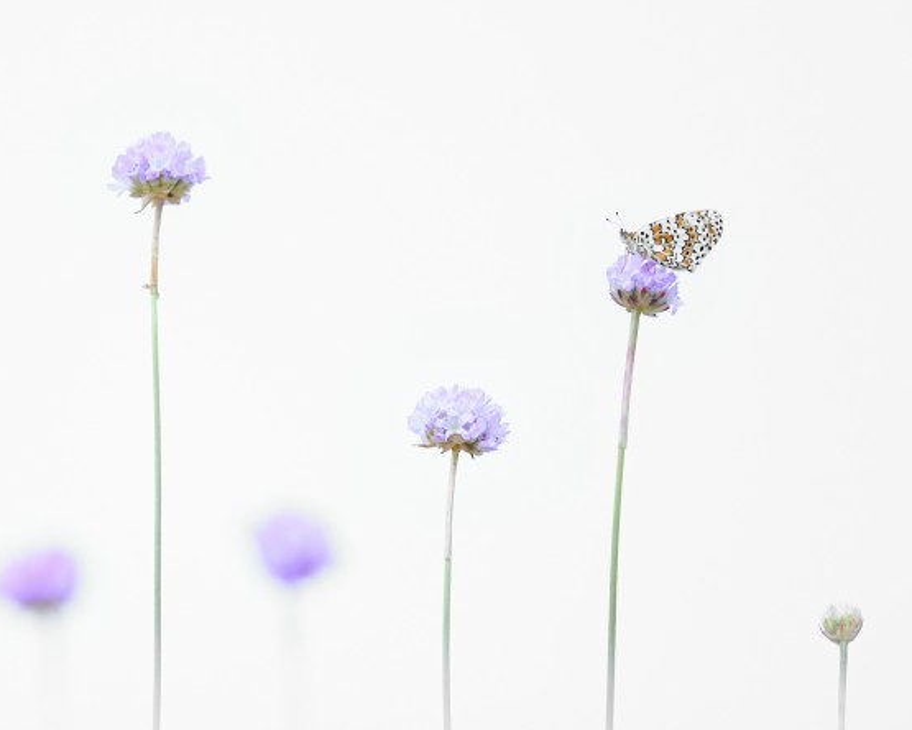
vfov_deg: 5.9
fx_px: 7045
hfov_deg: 7.4
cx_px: 199
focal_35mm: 261
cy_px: 484
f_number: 3.2
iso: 800
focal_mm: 105
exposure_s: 1/500
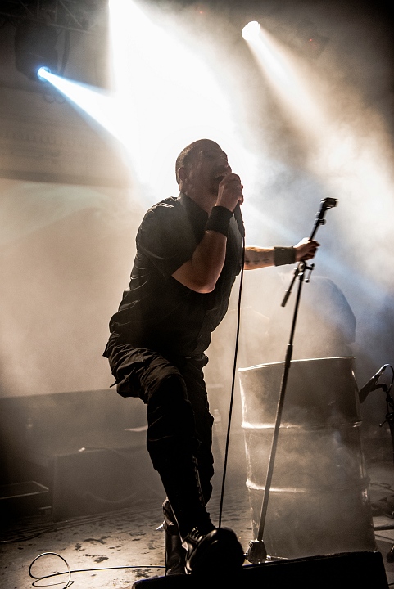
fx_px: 623
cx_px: 197
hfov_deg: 35.1
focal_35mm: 38
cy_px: 294
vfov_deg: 50.7
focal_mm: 38
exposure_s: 1/60
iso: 4000
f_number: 2.8
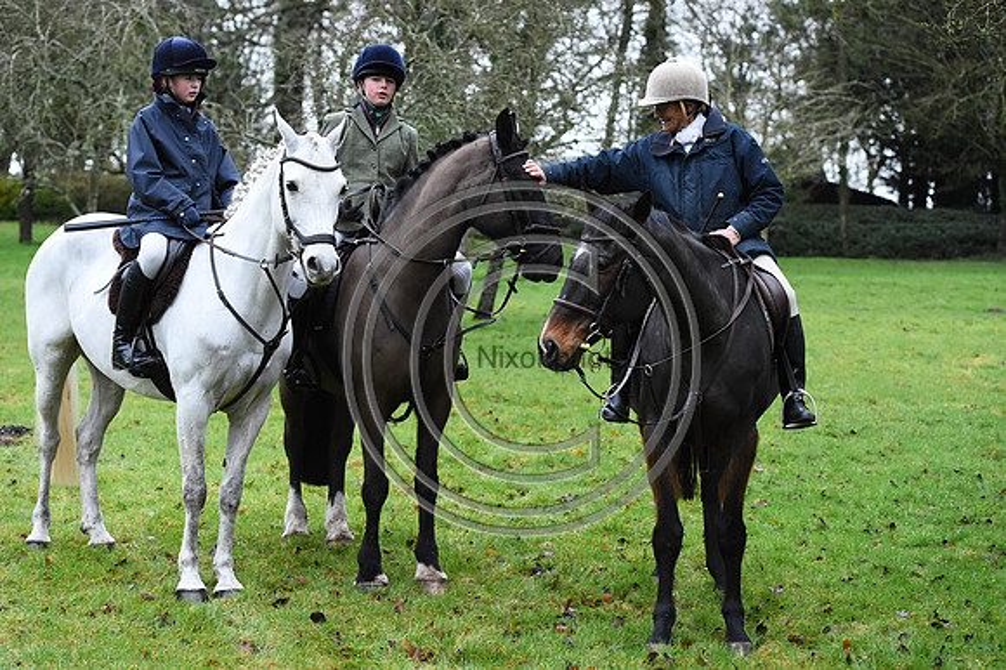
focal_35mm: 70
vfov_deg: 19.4
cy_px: 335
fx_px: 1955
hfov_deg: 28.9
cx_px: 503
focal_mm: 70
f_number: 3.5
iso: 3200
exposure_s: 1/1250
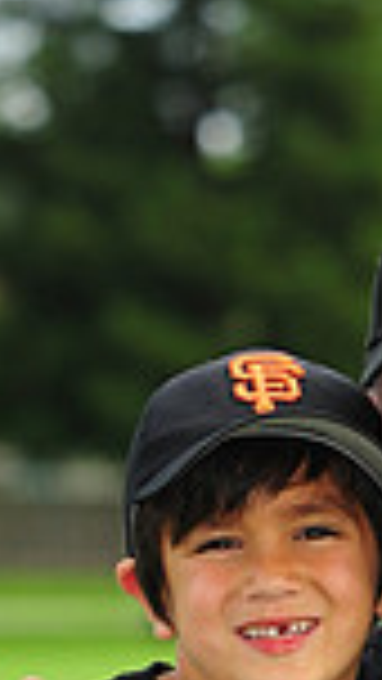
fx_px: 7217
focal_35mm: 401
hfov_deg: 3.0
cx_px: 391
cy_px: 1234
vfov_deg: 5.3
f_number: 4
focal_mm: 100
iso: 400
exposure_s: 1/1250
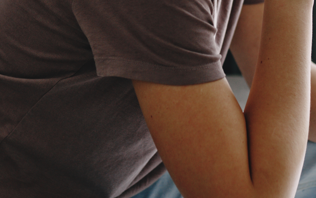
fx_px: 1042
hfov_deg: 17.1
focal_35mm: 121
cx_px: 244
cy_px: -15
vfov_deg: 10.7
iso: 100
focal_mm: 35
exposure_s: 1/200
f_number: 2
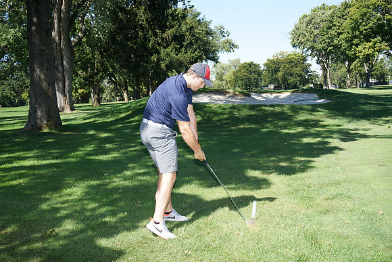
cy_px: 131
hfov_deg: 44.5
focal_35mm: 44
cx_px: 196
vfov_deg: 30.5
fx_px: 479
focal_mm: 44
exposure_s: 1/200
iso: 200
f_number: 8
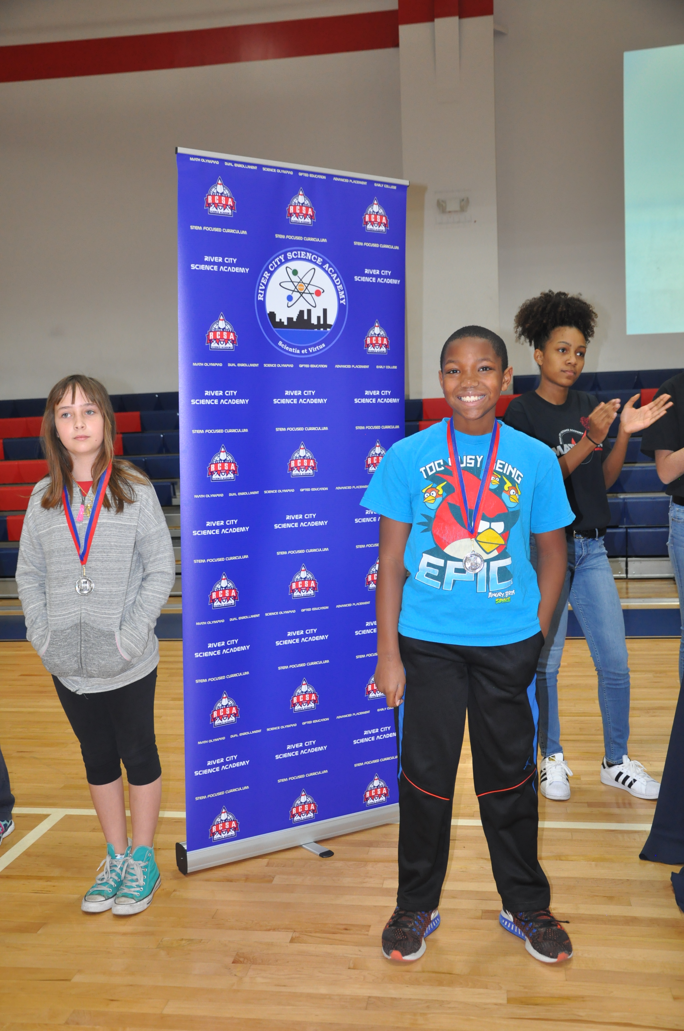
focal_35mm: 38
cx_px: 342
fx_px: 1071
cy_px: 516
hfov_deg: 35.4
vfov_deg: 51.3
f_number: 4
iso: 800
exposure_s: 1/60
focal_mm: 25
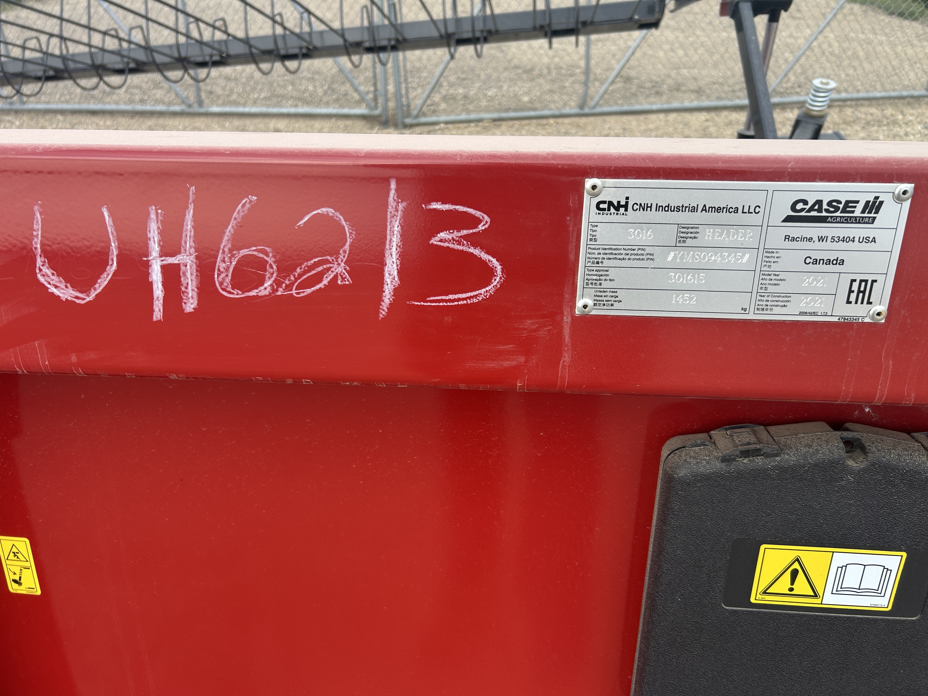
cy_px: 348
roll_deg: +0.7
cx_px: 464
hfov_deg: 67.3
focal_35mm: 26
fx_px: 697
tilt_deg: -31.3
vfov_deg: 53.1
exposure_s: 1/887
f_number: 1.5
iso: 50
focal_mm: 5.7
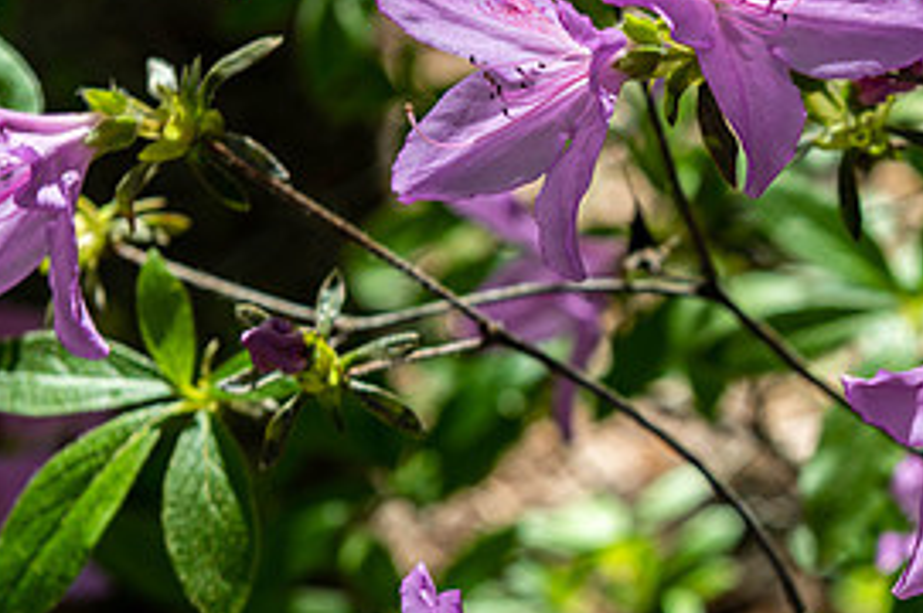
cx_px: 1034
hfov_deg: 11.2
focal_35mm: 181
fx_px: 4635
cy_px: 467
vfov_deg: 7.6
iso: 125
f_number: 8
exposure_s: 1/160
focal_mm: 70
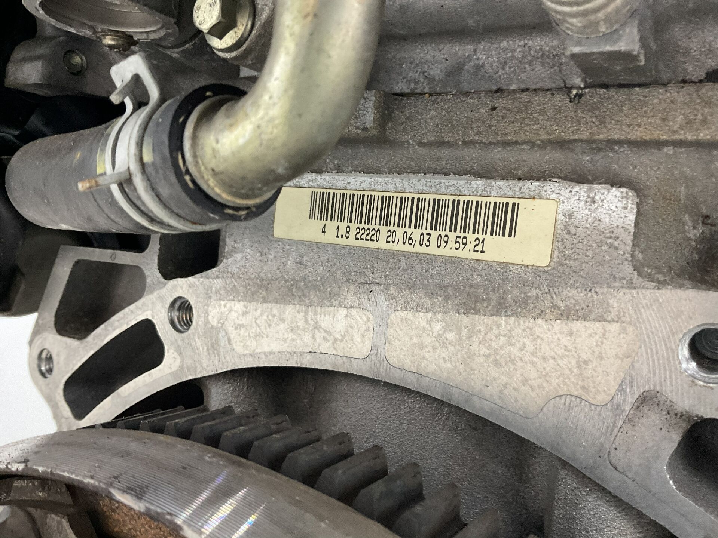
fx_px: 601
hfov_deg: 61.7
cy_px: 269
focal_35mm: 29
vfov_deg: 48.2
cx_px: 359
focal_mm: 3
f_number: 1.8
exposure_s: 1/50
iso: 125
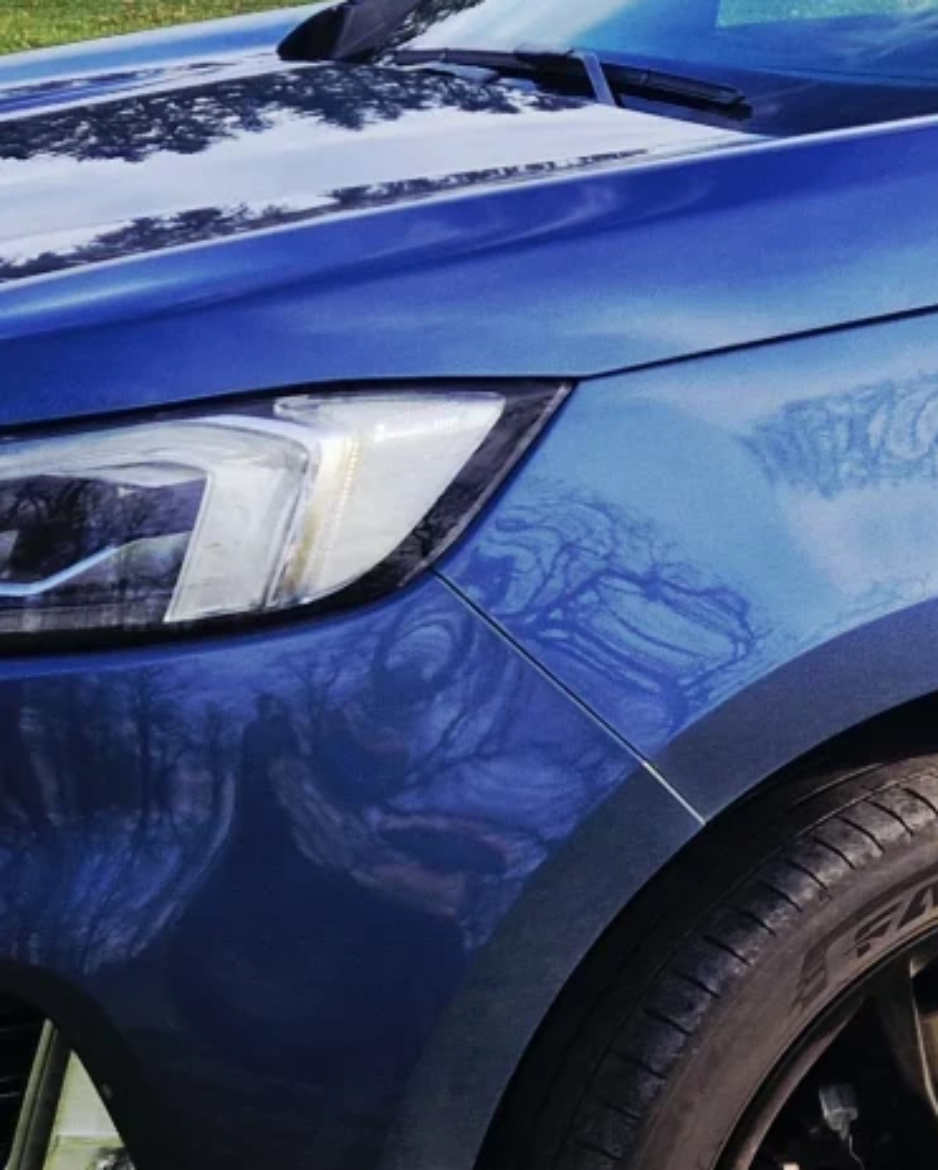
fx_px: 3224
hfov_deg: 15.9
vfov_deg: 20.6
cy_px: 521
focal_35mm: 93
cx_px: 1112
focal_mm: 5.4
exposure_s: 1/507
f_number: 1.8
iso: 50
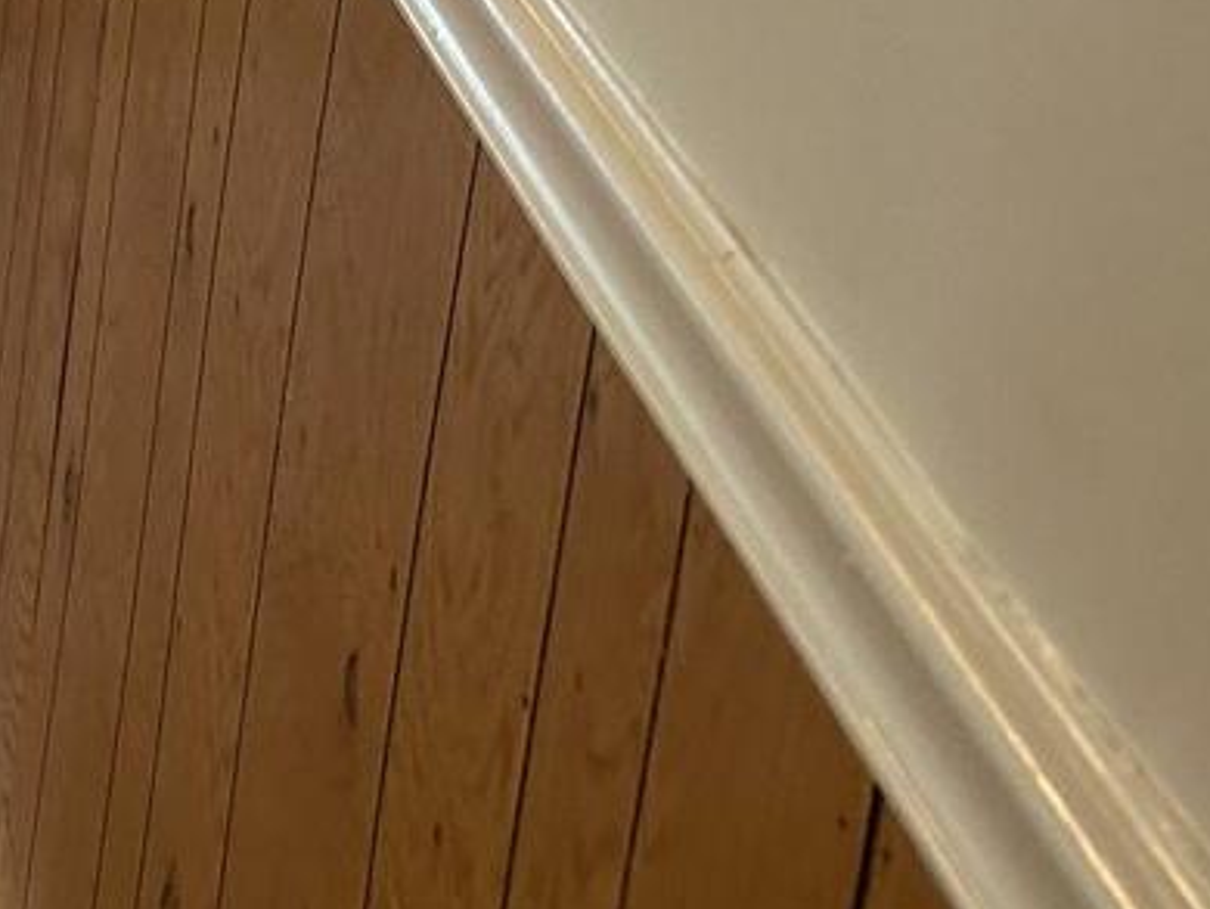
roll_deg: -1.9
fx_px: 3358
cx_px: -903
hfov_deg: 17.1
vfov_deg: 14.3
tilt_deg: -12.6
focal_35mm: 96
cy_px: -481
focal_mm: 5.7
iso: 125
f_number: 1.5
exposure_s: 1/60
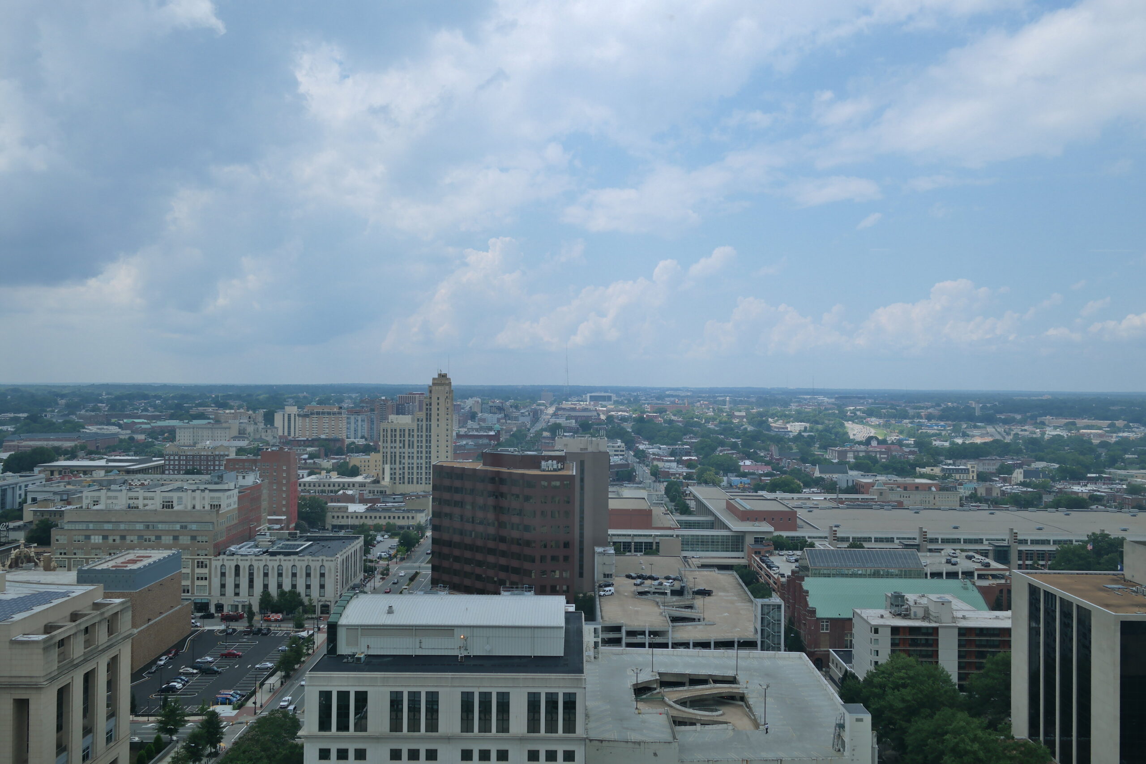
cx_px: 573
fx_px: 955
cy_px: 382
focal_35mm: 30
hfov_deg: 61.9
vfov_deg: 43.6
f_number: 7.1
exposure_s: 1/320
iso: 100
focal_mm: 20
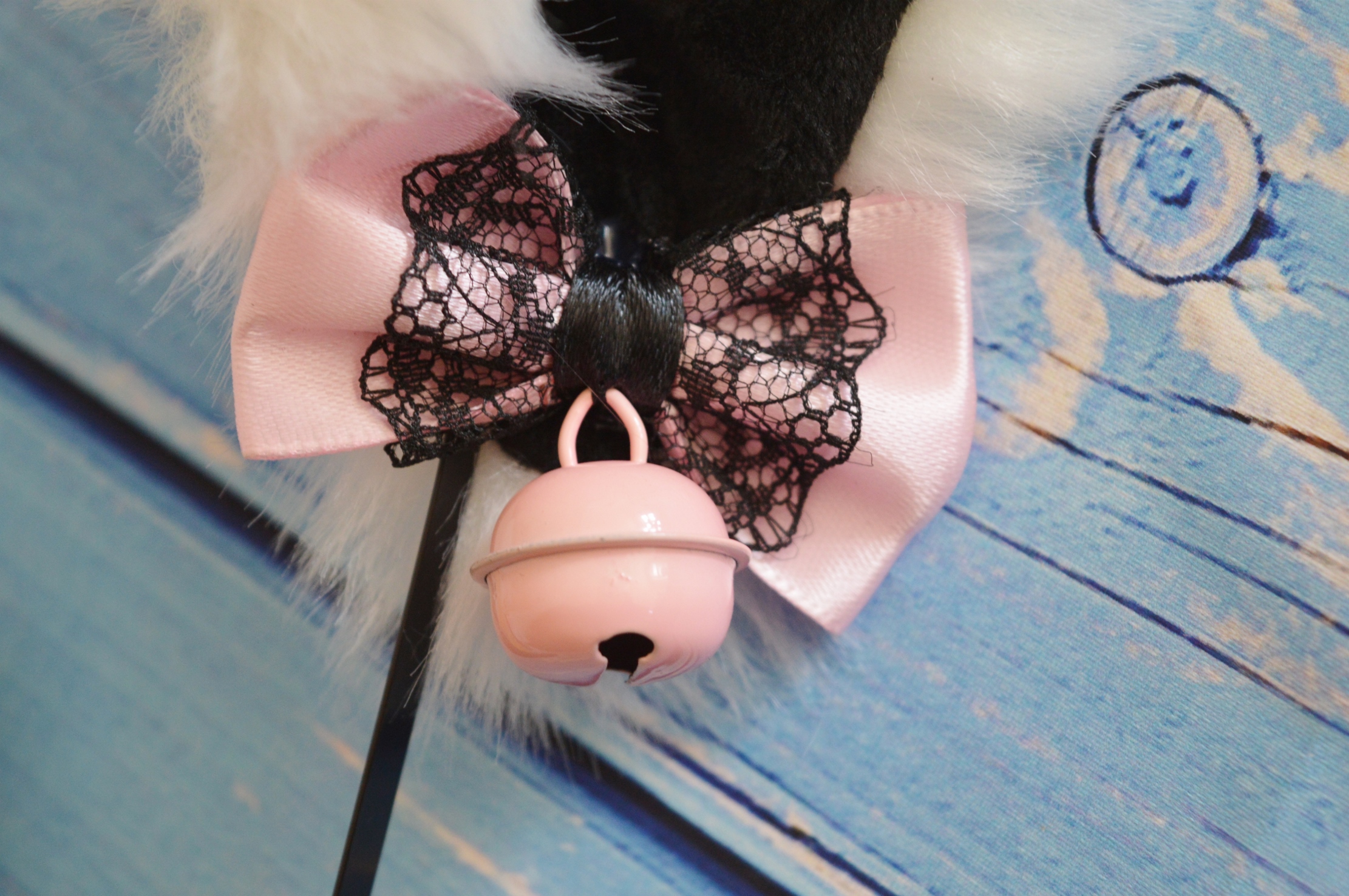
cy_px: 448
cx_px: 674
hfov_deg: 26.0
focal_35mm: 78
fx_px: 2920
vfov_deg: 17.5
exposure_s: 1/80
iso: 900
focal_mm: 52
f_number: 5.6
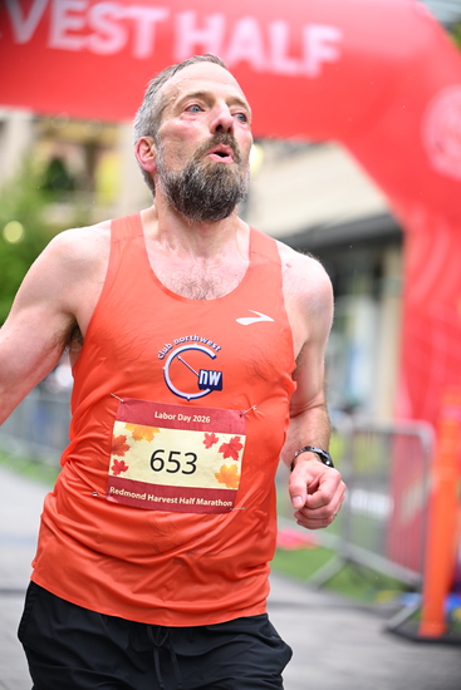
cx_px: 230
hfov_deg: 14.7
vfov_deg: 21.9
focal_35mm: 93
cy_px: 345
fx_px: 1785
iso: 1250
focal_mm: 93
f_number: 2.8
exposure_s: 1/1600
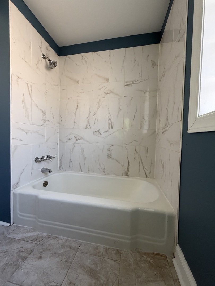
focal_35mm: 14
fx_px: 116
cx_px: 108
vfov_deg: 102.1
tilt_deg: -2.6
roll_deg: -1.7
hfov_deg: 85.7
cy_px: 143
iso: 320
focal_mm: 2.22
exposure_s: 1/93
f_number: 2.2
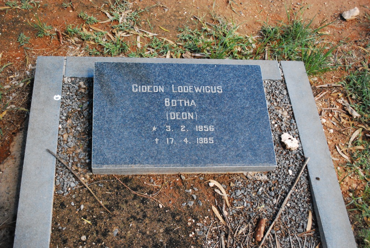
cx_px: 185
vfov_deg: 32.0
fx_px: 432
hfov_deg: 46.4
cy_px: 124
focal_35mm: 42
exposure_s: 1/1600
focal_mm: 28
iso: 1600
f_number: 4.5
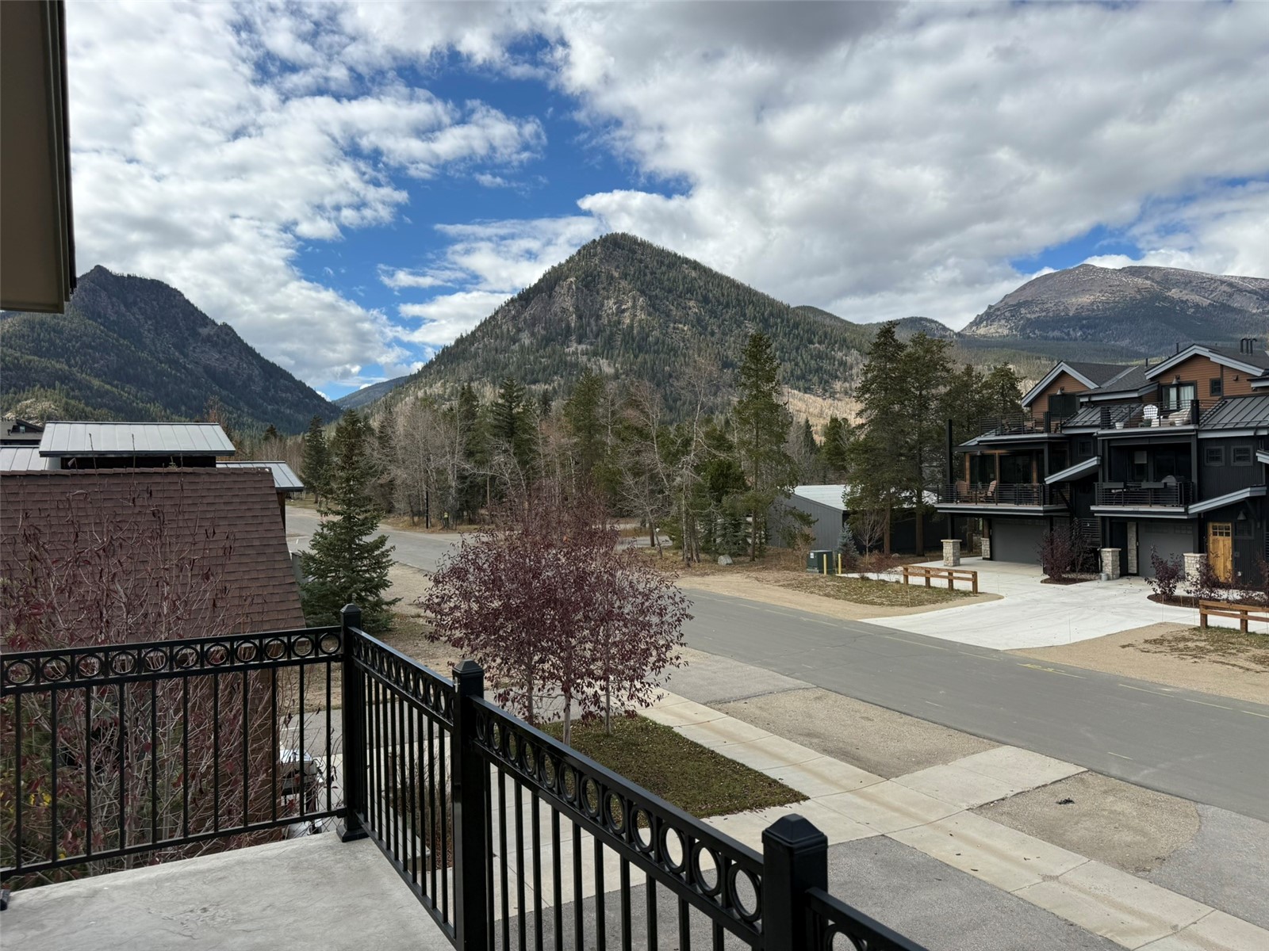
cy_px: 476
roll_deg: +1.0
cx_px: 634
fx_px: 880
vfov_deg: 56.8
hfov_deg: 71.6
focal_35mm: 24
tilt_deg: +0.5
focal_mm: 6.76
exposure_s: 1/4405
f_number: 1.78
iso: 80
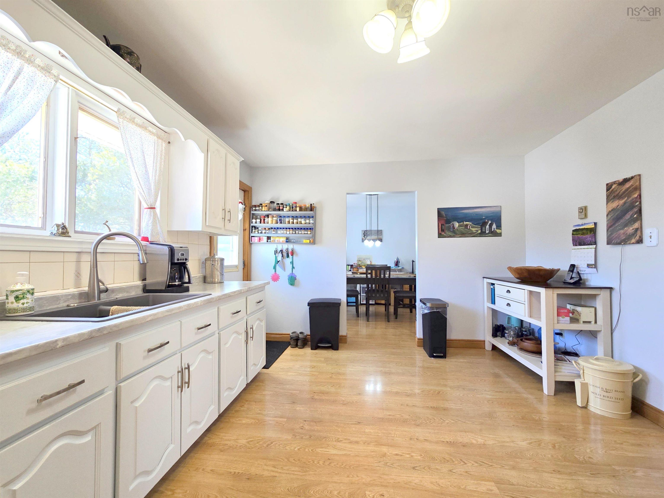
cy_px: 249
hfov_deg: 106.2
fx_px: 249
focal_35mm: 13
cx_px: 332
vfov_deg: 89.9
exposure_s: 1/60
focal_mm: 2.2
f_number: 2.2
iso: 64
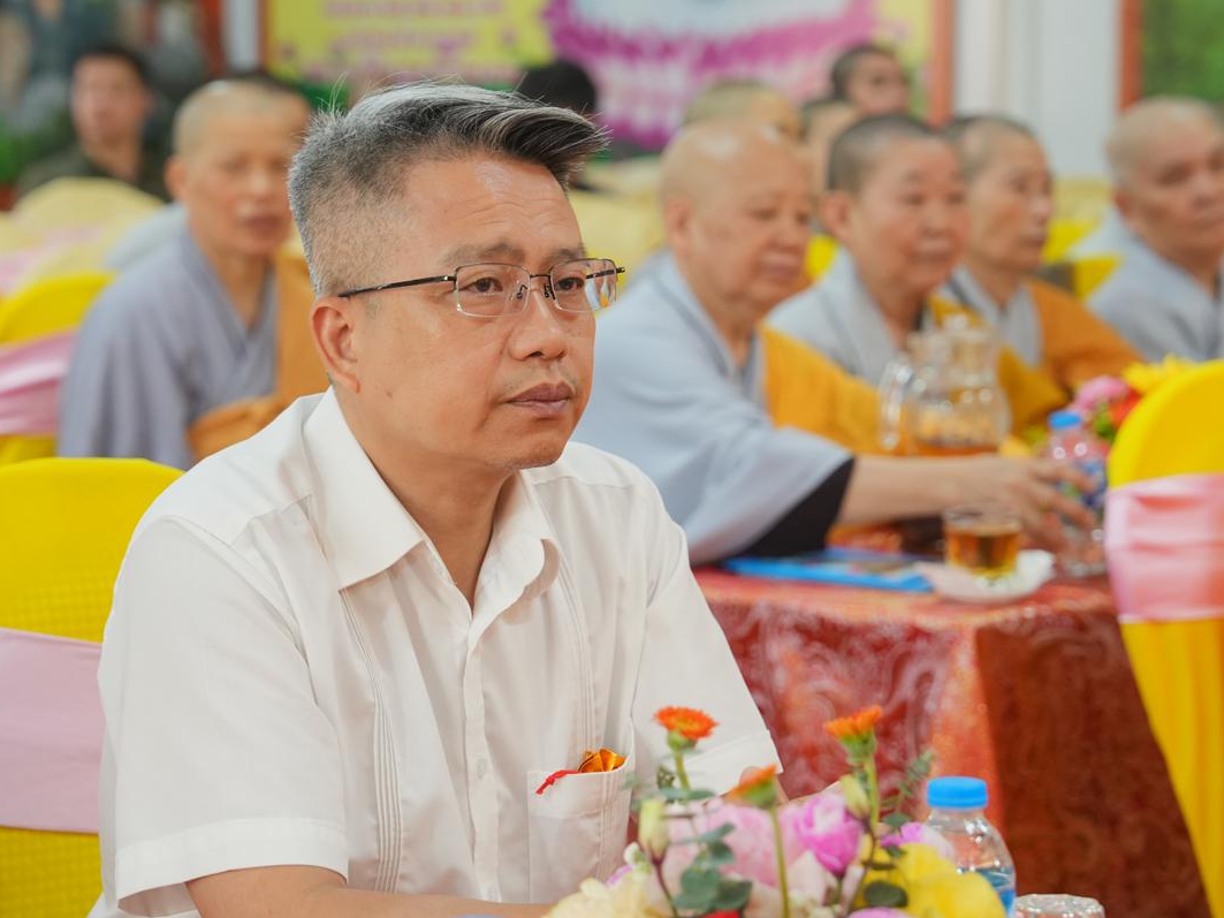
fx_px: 4031
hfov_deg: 17.3
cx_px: 549
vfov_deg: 13.0
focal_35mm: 114
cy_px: 458
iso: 1600
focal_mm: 70
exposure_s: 1/100
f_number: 3.5
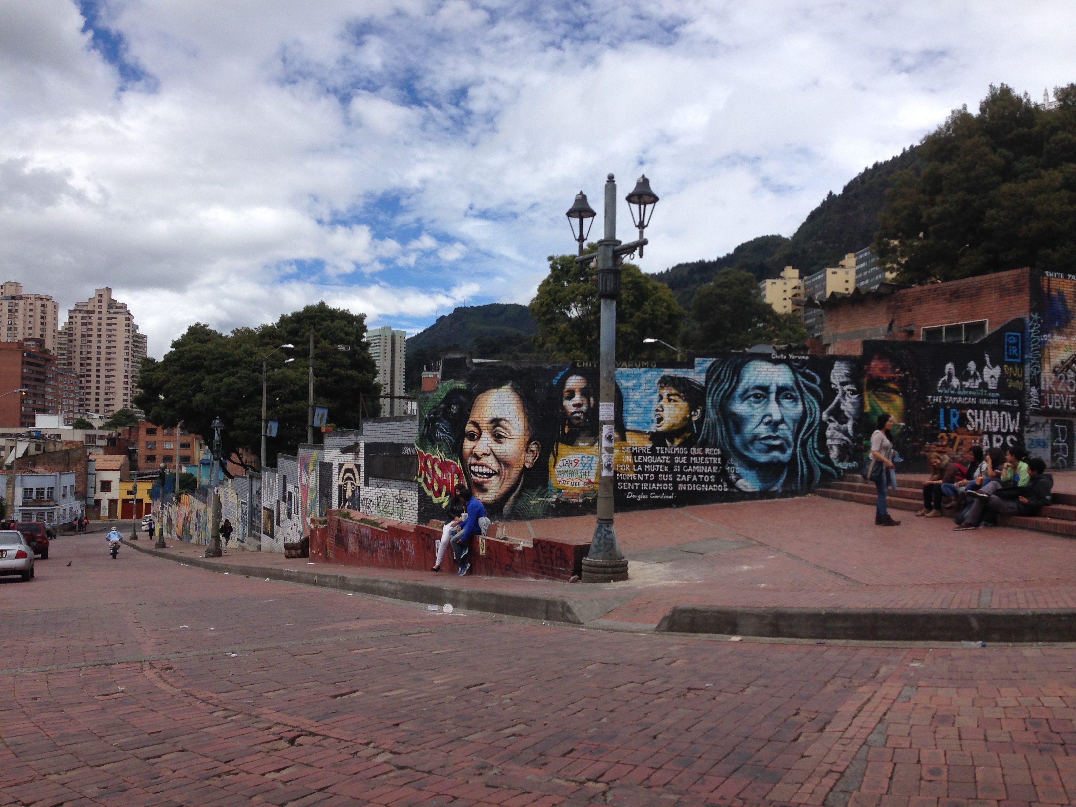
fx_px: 1026
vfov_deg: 42.9
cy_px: 404
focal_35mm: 33
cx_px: 538
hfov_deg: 55.4
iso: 50
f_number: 2.4
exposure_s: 1/2710
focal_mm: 4.12
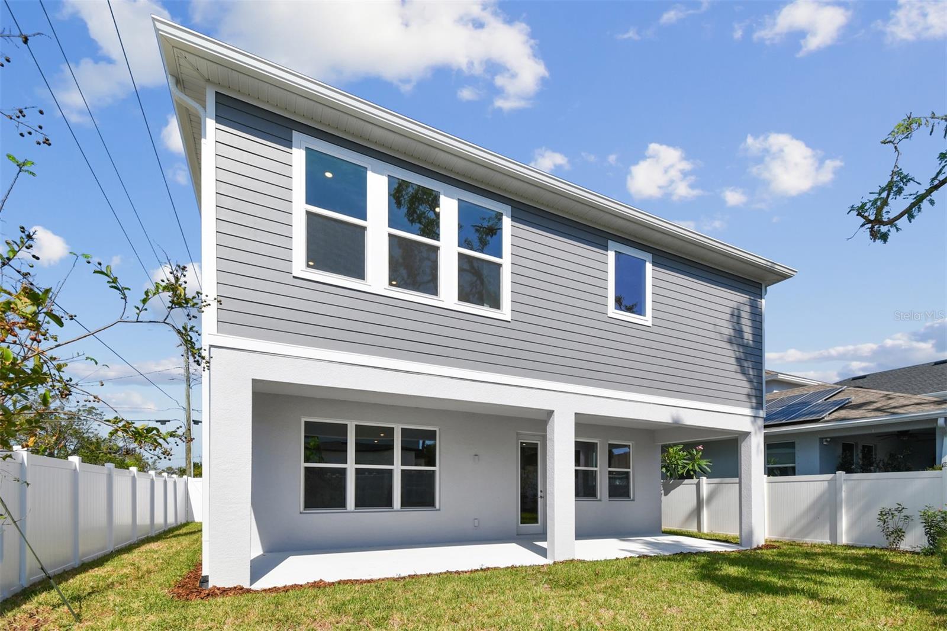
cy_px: 316
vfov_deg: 77.3
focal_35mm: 15
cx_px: 474
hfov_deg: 100.4
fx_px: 394
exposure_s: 1/250
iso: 100
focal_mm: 10
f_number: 7.1
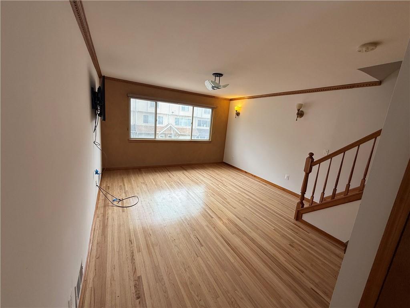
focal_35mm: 14
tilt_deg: -10.8
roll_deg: -4.3
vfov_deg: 85.7
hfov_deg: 102.1
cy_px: 154
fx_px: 166
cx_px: 205
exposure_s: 1/104
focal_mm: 2.22
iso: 50
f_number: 2.2
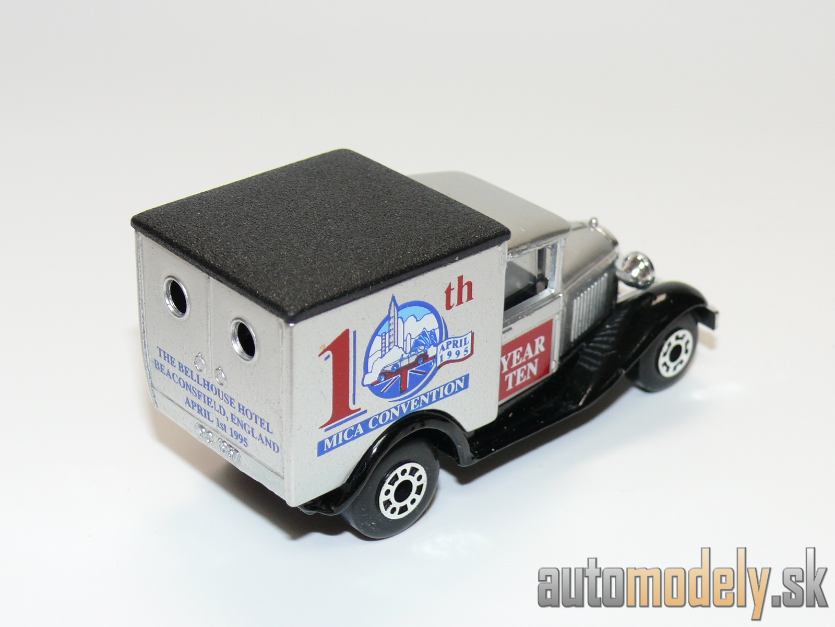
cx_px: 418
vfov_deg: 19.6
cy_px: 314
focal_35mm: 75
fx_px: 1809
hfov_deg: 26.0
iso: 100
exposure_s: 1/30
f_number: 4
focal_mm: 11.4
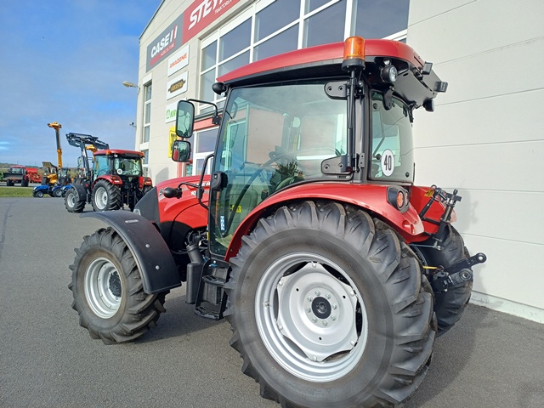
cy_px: 204
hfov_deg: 69.4
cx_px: 272
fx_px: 393
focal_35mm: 25
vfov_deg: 54.9
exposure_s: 1/665
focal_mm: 4.65
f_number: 1.8
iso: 50
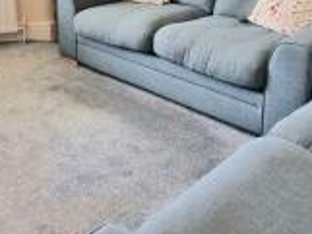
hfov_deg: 39.9
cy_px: 3
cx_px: 102
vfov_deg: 29.0
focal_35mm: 47
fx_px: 424
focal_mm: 2.2
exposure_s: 1/100
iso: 64
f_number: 2.2
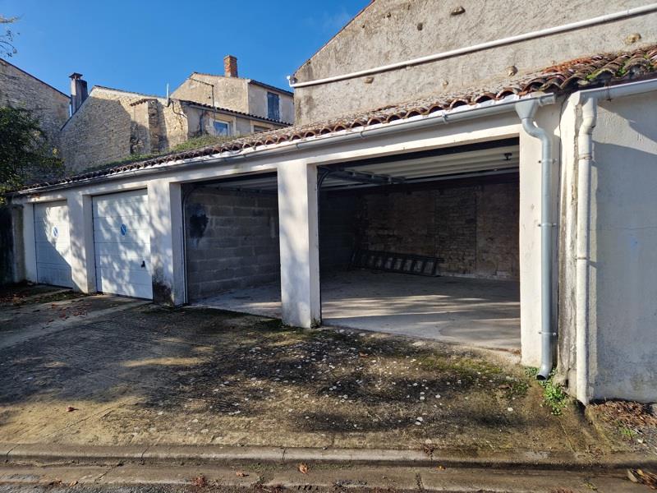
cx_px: 328
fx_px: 437
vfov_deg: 58.9
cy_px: 246
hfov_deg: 73.9
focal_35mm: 23
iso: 50
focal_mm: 5.4
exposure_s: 1/1120
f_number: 1.8
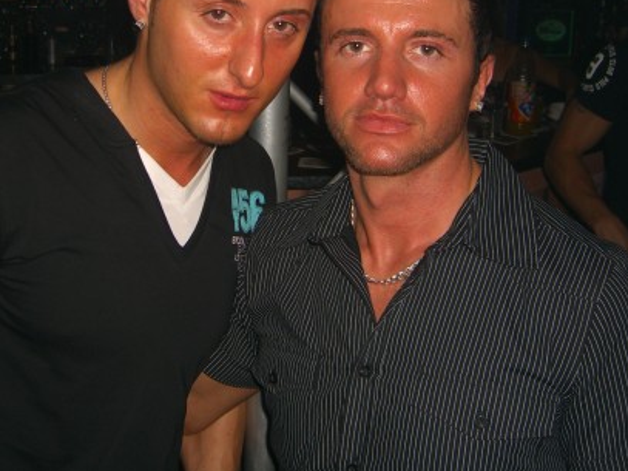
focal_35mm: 56
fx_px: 1016
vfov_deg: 25.9
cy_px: 136
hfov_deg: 34.2
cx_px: 241
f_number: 2.8
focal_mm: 7.9
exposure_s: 1/60
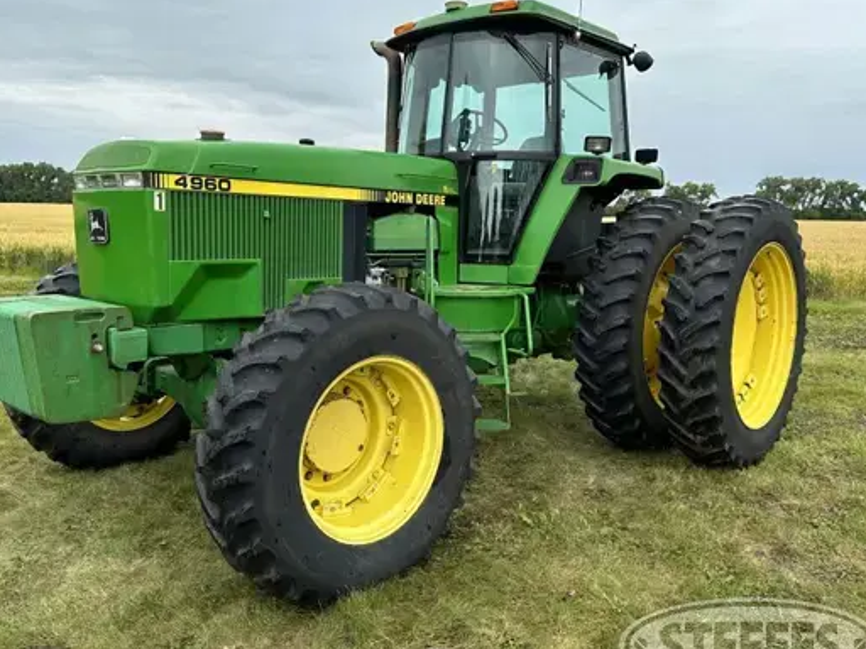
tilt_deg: -9.1
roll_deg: -1.4
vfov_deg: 46.8
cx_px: 377
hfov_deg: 59.8
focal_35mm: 30
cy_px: 308
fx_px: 751
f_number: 1.78
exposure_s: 1/1517
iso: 80
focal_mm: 6.86
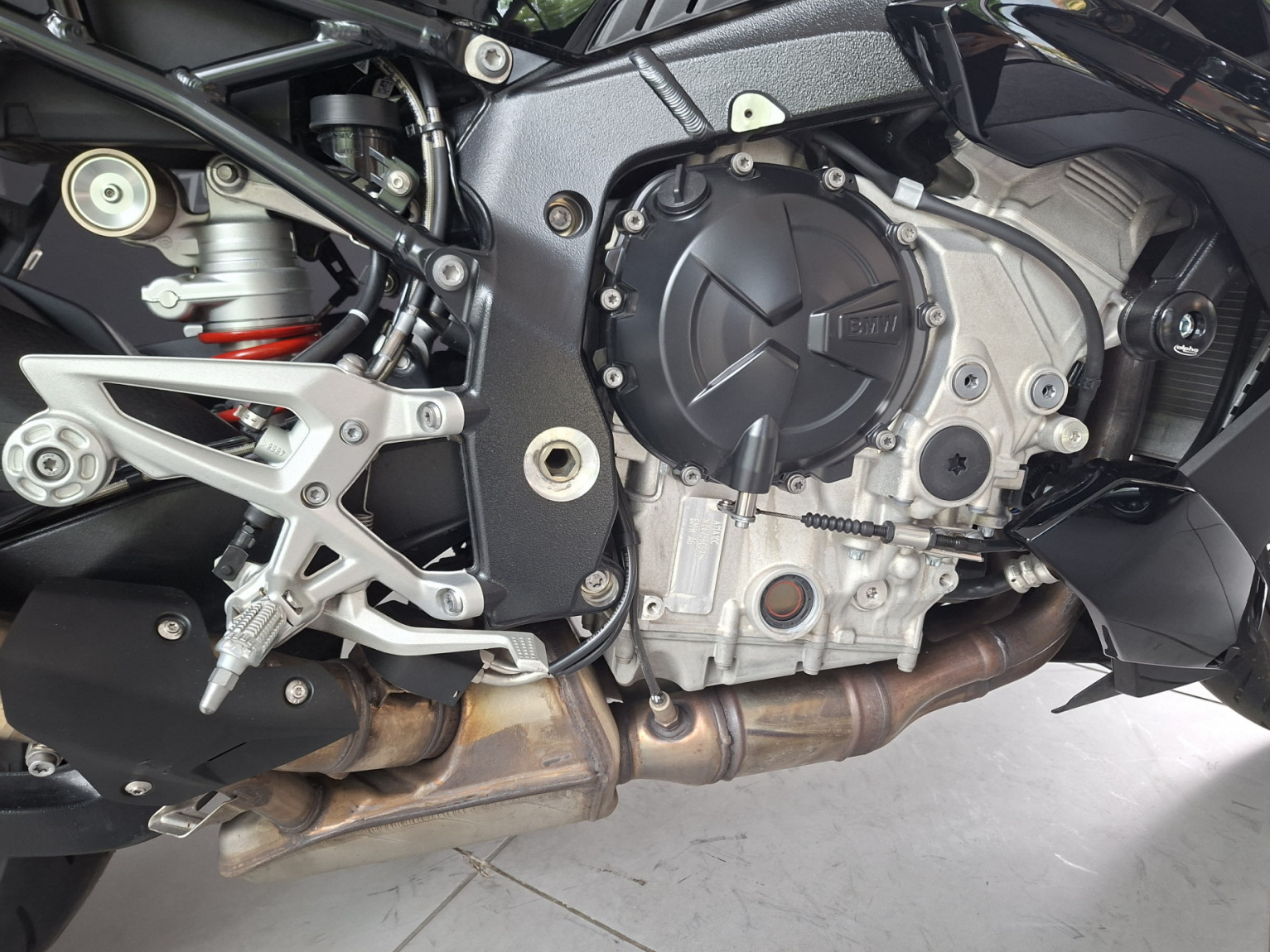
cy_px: 459
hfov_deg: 71.6
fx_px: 881
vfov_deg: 56.8
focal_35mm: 24
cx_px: 621
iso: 160
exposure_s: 1/50
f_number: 1.8
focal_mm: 5.54
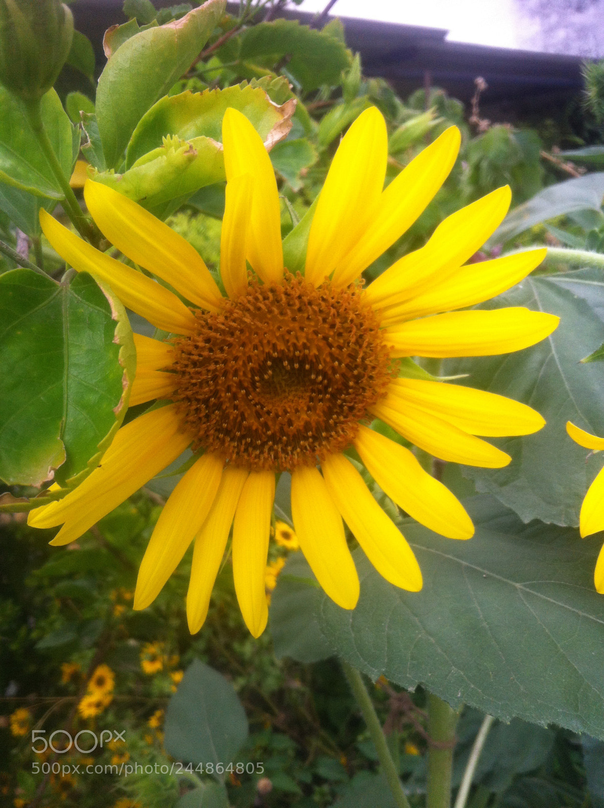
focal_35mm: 35
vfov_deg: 52.7
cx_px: 302
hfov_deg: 40.6
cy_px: 404
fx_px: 816
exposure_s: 1/120
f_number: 2.8
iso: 100
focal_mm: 3.85
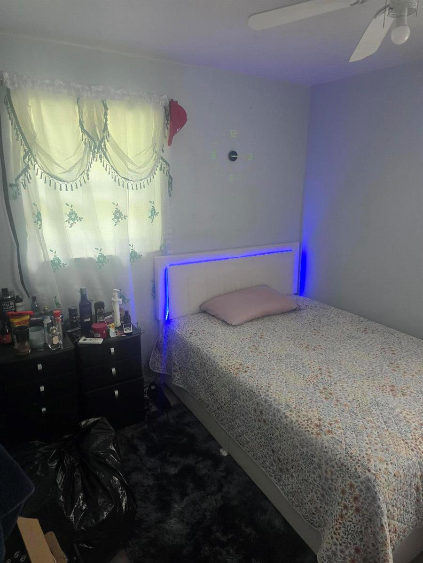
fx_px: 375
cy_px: 282
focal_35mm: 23
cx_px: 212
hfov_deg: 58.9
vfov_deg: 73.9
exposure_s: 1/120
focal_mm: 6.3
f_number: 1.7
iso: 400
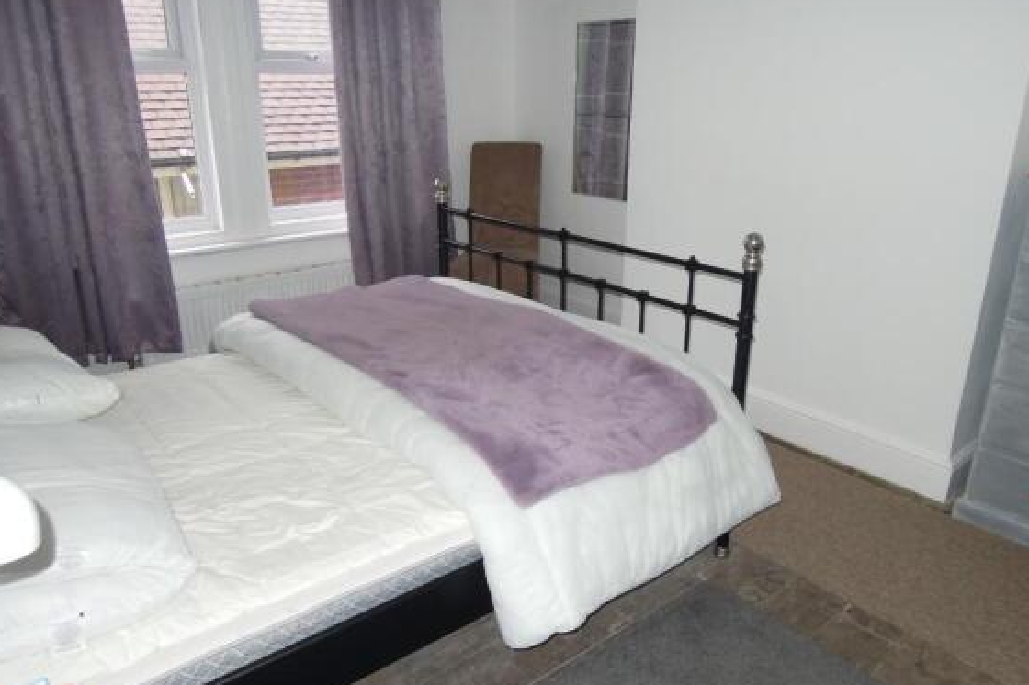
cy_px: 350
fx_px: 743
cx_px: 525
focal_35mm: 26
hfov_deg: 69.4
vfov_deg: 49.5
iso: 200
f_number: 2.8
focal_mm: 4.3
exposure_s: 1/30
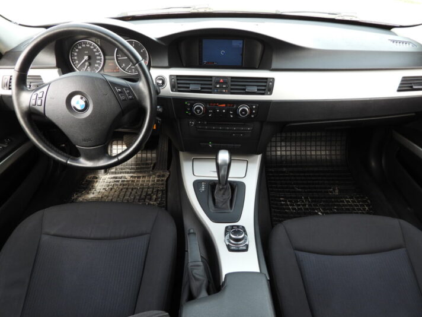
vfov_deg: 56.8
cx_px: 211
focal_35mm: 24
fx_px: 293
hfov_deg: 71.6
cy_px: 158
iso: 100
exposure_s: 1/80
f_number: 2.8
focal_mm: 4.3
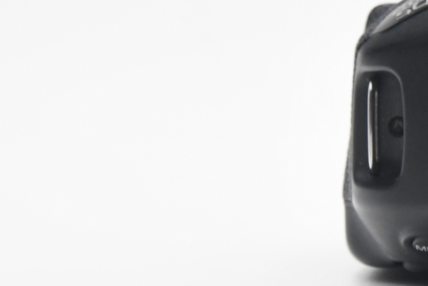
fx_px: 3258
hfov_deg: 7.3
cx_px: 747
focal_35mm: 274
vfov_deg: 5.0
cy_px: 81
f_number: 8
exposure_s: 1/100
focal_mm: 52
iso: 1600
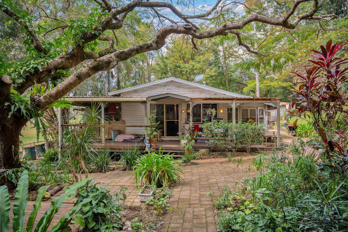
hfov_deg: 73.8
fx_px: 232
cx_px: 174
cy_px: 116
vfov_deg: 53.1
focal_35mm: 24
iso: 400
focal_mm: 24
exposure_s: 1/250
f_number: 4
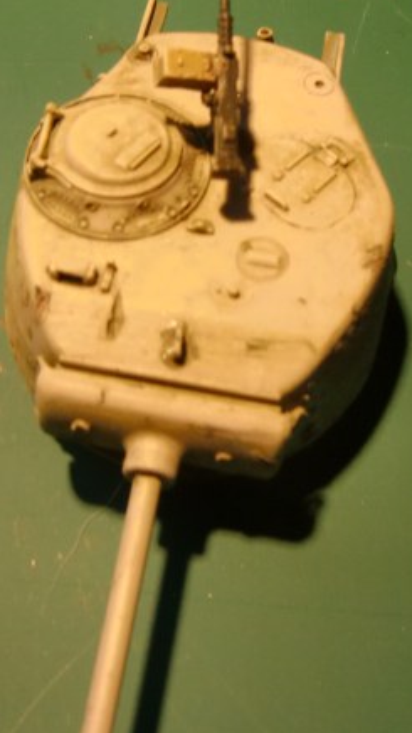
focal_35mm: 48
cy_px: 249
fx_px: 933
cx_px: 240
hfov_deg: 24.9
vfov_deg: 42.4
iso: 160
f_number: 3.2
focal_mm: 4.3
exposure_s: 1/60
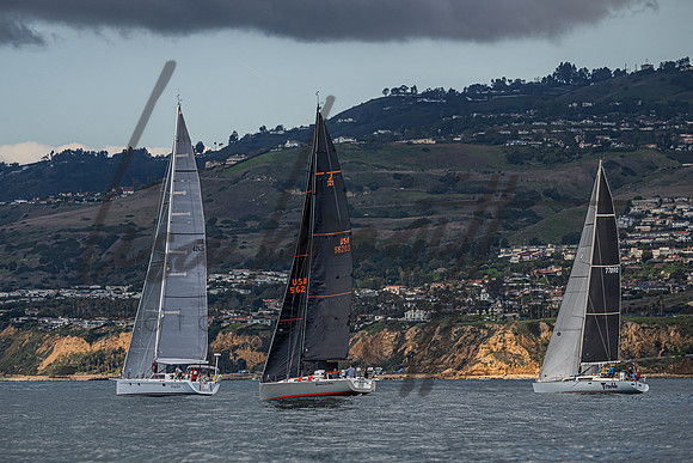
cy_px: 223
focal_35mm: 237
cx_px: 299
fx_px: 4554
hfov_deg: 8.7
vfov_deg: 5.8
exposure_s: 1/2500
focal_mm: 180
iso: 400
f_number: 5.6
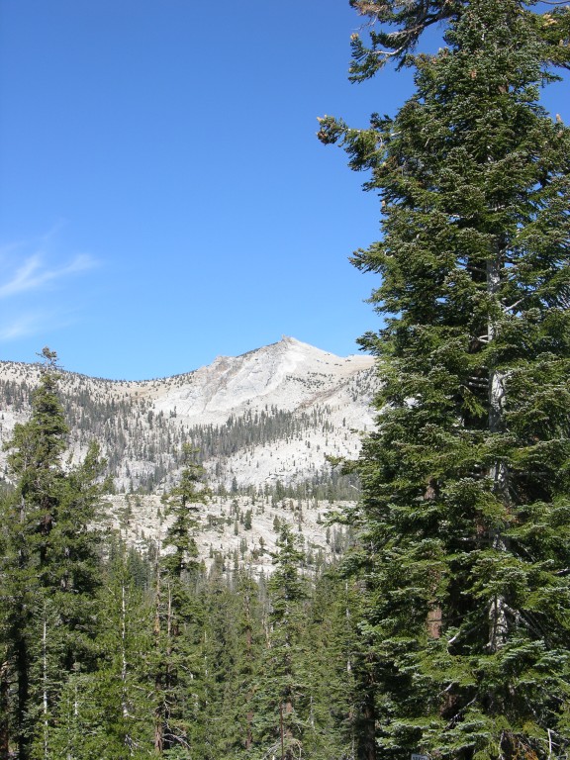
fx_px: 1273
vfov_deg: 33.2
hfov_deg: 25.2
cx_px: 285
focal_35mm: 58
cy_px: 380
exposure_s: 1/210
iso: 50
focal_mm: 14.7
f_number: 5.6
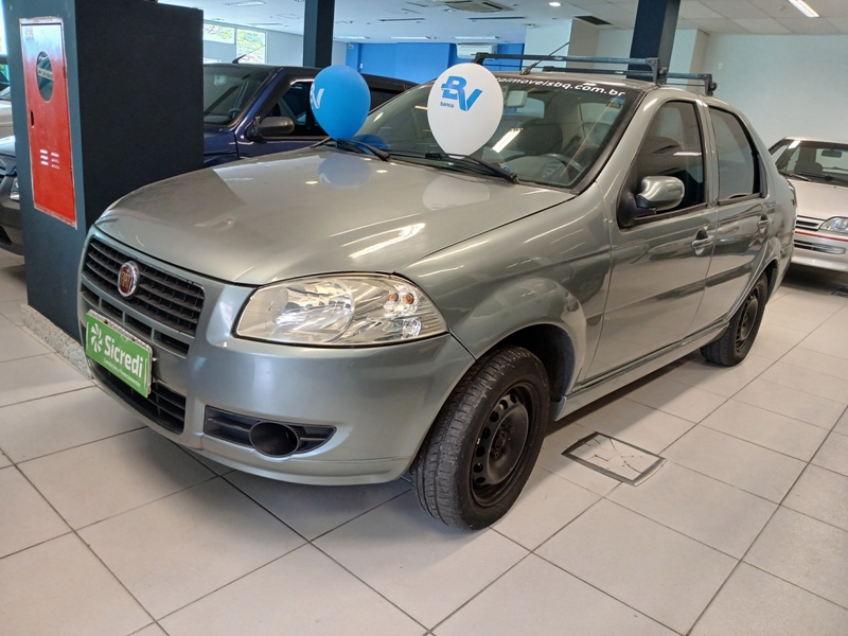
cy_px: 318
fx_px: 637
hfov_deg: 67.3
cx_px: 424
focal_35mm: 26
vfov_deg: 53.1
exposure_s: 1/60
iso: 200
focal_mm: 3.98
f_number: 1.8
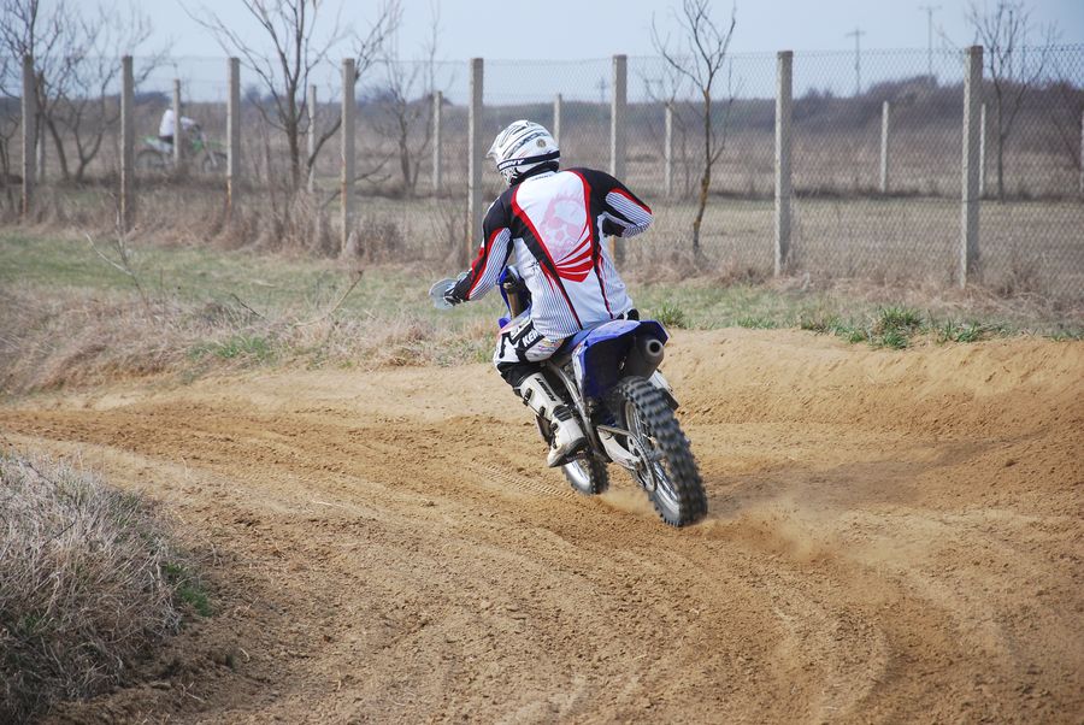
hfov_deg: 13.0
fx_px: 4747
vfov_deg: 8.7
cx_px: 542
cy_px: 362
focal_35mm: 158
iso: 320
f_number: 7.1
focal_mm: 105
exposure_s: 1/500
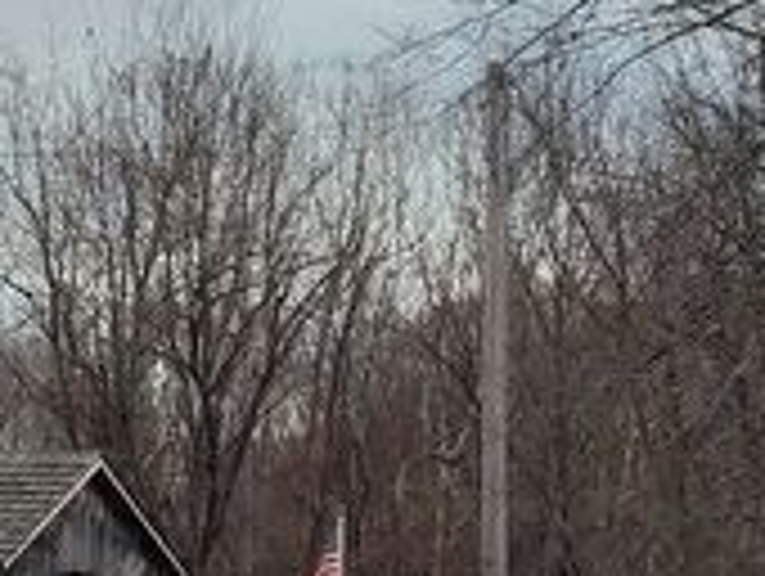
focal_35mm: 108
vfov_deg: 13.4
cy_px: 652
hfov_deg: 18.2
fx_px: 2390
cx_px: 360
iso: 100
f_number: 1.8
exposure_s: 1/1208
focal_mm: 5.56
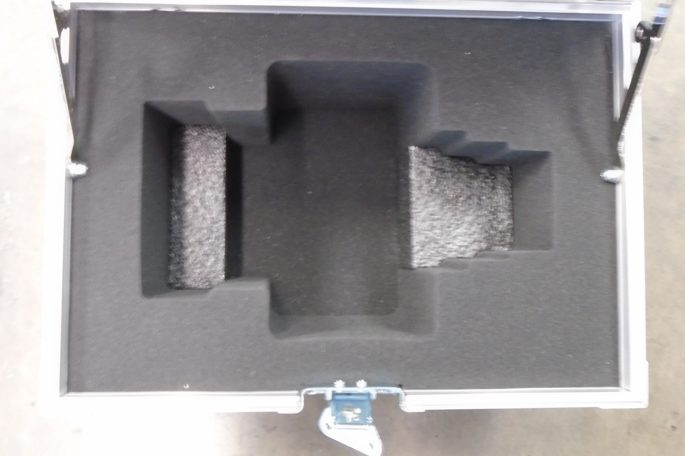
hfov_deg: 50.7
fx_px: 723
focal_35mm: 38
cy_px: 199
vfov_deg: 35.0
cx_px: 345
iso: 400
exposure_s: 1/4
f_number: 3.8
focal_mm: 6.4
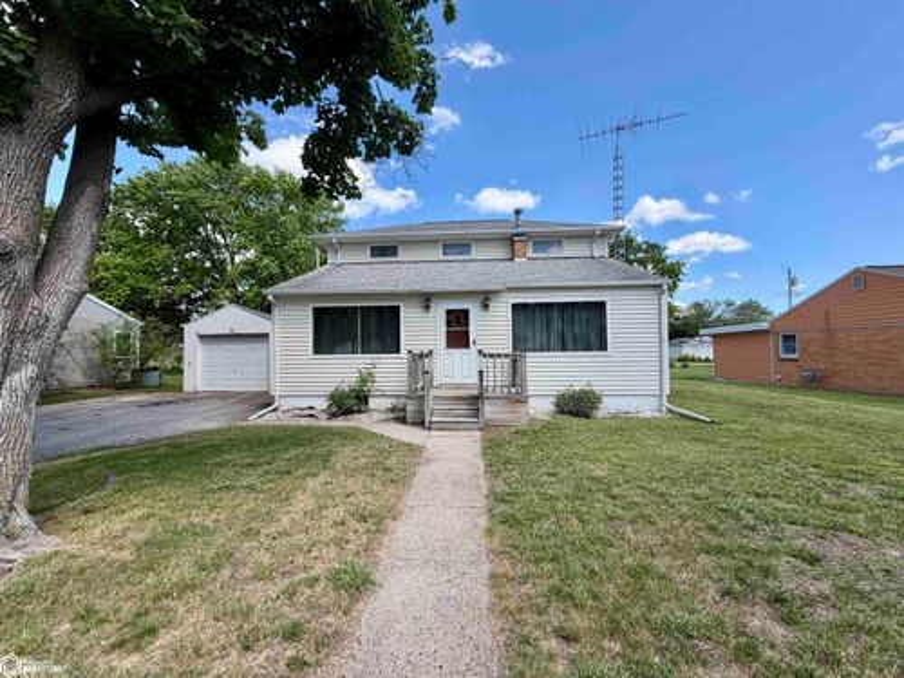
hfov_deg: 102.1
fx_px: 366
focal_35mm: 14
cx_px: 452
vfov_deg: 85.7
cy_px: 339
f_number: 2.2
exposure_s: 1/770
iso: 40
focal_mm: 2.22
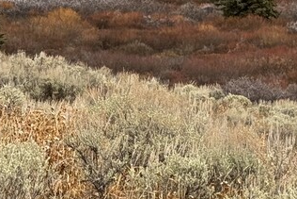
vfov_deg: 6.6
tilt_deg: +4.0
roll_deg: +0.7
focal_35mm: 202
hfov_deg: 10.1
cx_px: -42
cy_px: -196
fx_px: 1667
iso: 50
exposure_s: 1/142
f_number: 1.78
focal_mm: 6.76
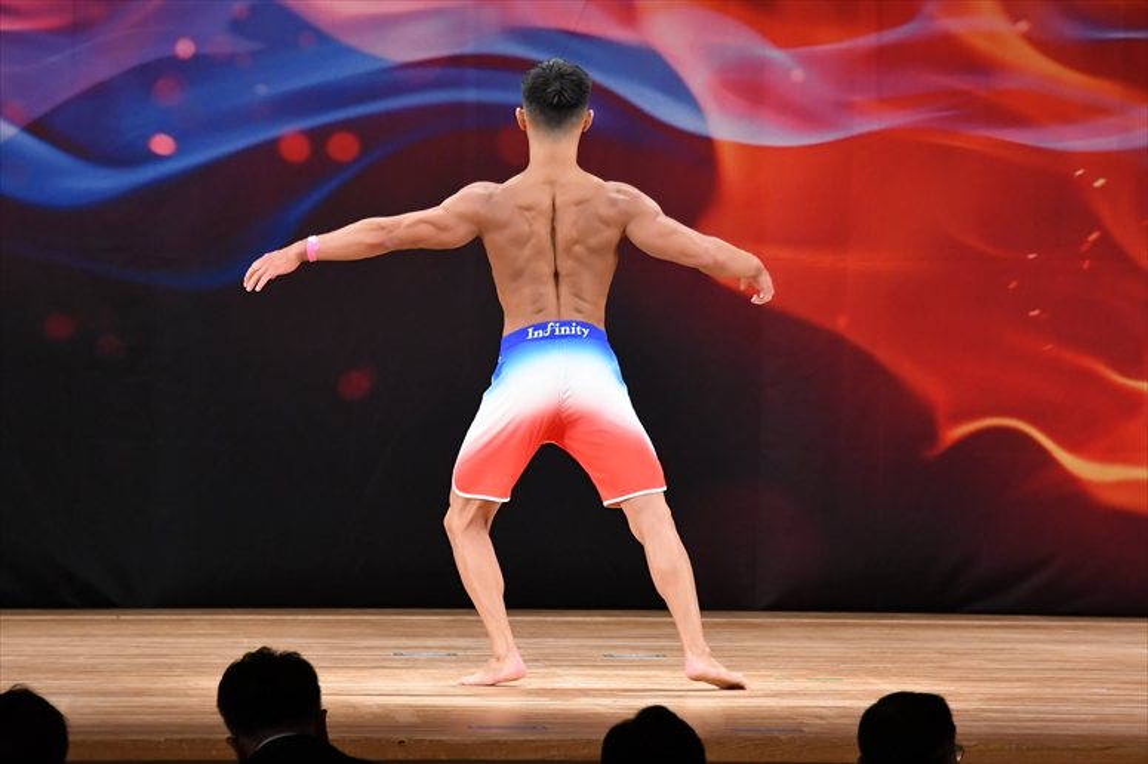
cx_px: 574
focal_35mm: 240
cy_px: 382
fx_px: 7650
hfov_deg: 8.6
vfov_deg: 5.7
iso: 3200
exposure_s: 1/400
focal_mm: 160
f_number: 5.6
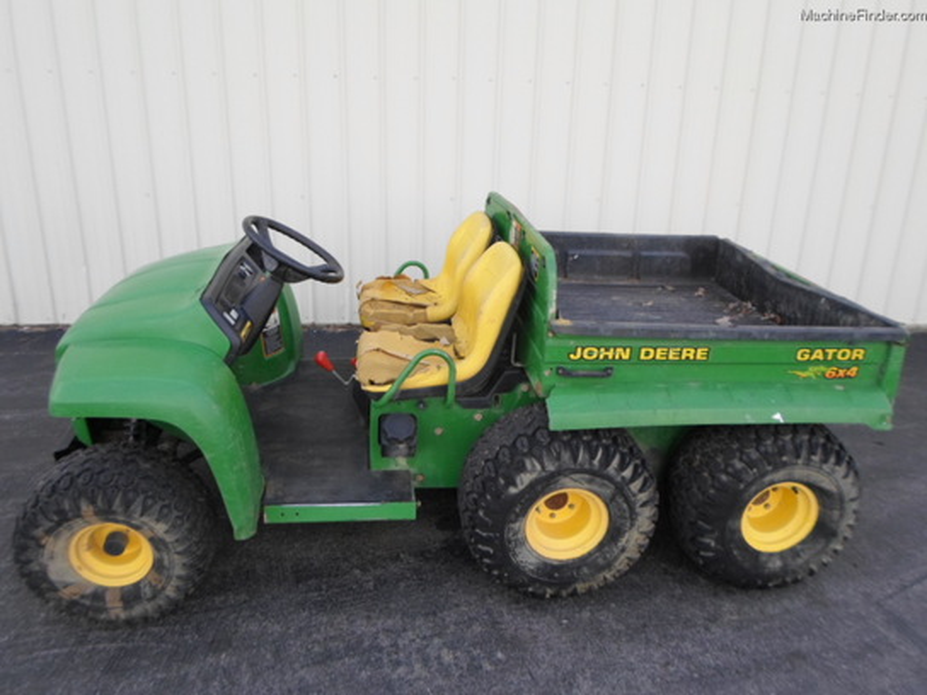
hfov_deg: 69.4
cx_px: 464
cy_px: 348
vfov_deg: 54.9
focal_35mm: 25
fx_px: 669
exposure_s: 1/250
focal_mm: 4.5
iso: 80
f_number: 2.5
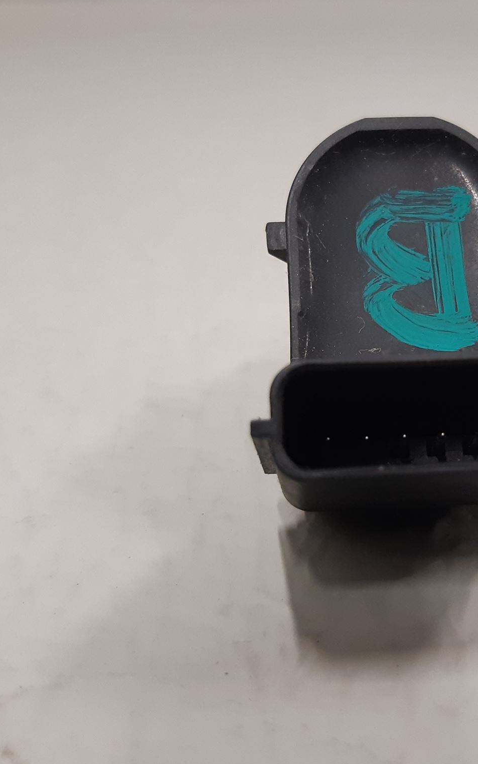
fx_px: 771
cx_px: 390
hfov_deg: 33.3
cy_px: 381
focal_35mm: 37
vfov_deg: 52.8
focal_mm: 3.93
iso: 200
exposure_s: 1/50
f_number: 1.7
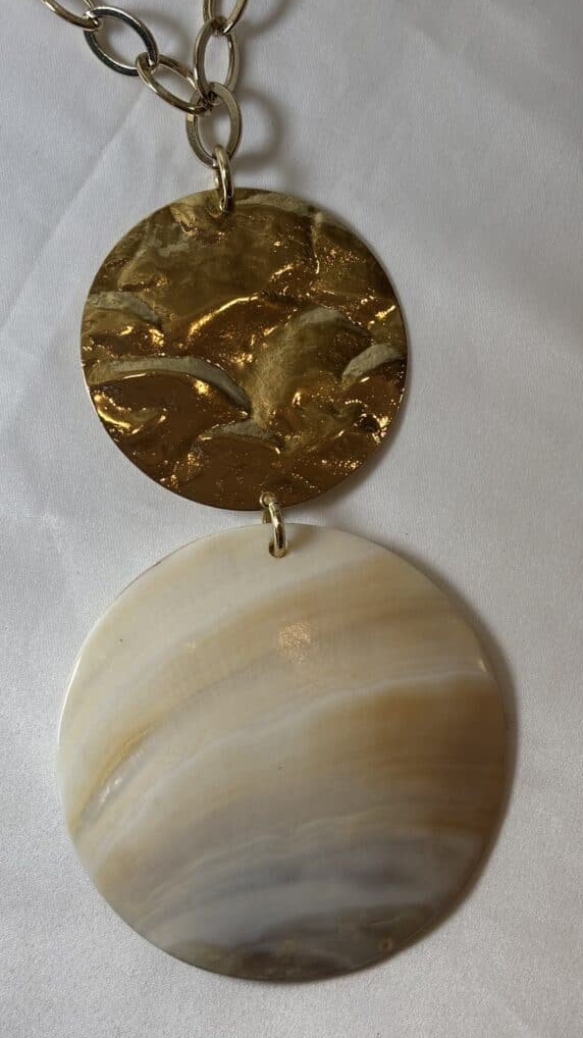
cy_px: 517
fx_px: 1568
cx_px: 269
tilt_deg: -83.6
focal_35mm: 57
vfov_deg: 36.6
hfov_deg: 21.1
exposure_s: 1/183
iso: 32
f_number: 1.6
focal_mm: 5.96
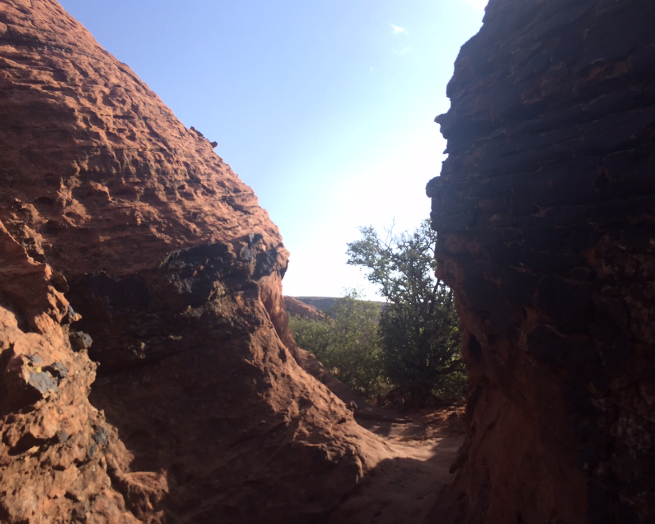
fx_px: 601
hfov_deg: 57.2
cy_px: 256
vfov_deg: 47.1
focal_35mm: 31
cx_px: 333
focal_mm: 4.15
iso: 32
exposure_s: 1/989
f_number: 2.2
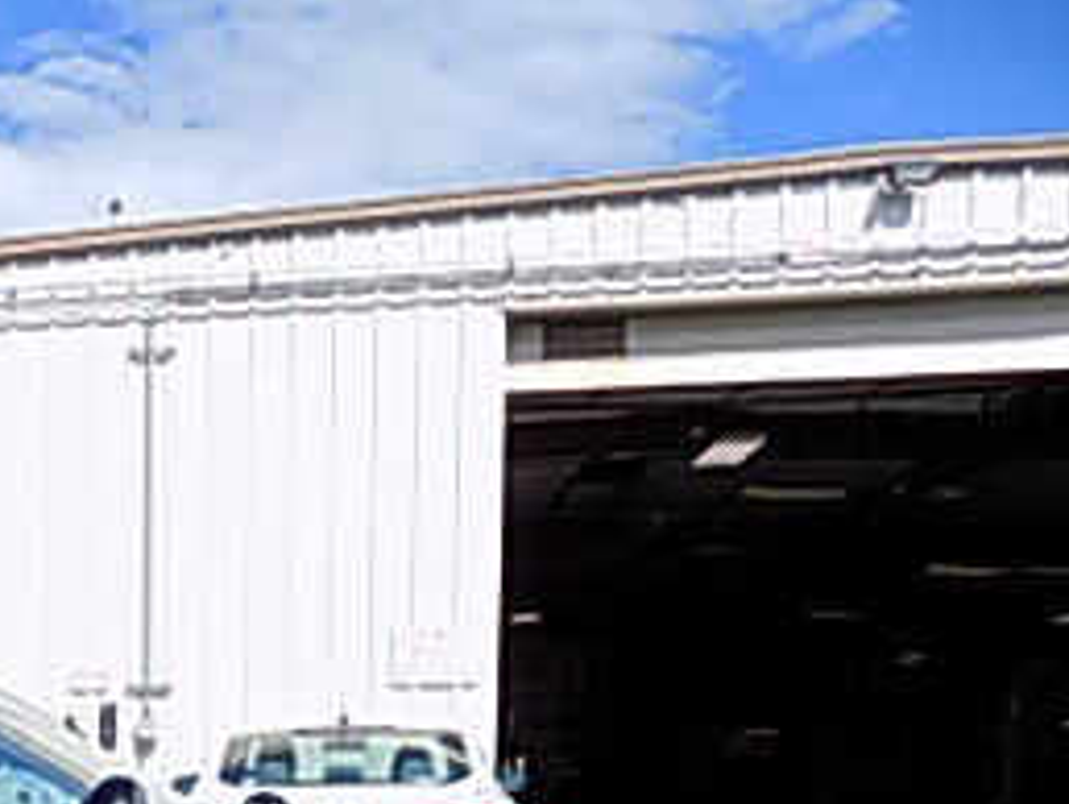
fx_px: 1762
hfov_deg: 29.8
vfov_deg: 23.3
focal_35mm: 57
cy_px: 990
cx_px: -149
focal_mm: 4
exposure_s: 1/1000
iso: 80
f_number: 3.1
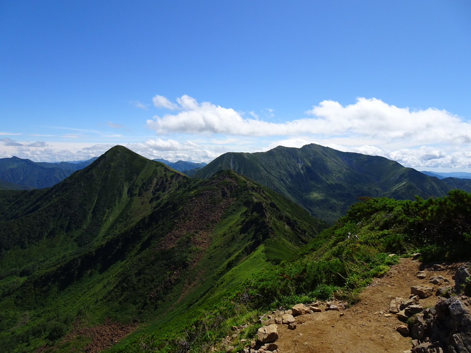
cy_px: 176
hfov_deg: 71.6
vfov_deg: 56.8
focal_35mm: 24
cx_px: 236
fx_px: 327
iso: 80
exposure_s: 1/1250
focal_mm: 4.1
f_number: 3.5
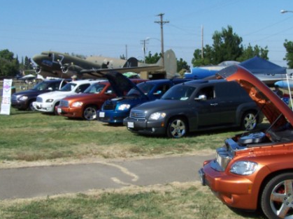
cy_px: 107
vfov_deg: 25.2
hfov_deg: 33.1
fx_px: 491
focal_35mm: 58
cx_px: 182
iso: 80
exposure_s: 1/1000
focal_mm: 6.3
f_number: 4
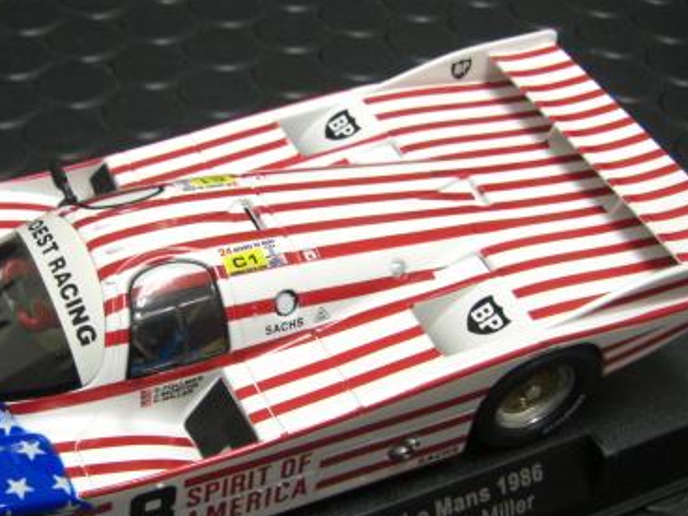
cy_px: 348
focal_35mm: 66
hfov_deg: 29.0
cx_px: 191
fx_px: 1312
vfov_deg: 22.2
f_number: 3.4
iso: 200
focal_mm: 6.3
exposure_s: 1/25
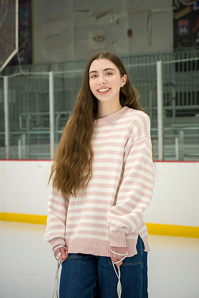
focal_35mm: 110
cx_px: 100
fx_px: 912
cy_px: 149
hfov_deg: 12.5
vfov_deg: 18.6
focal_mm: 110
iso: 3200
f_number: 8
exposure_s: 1/400
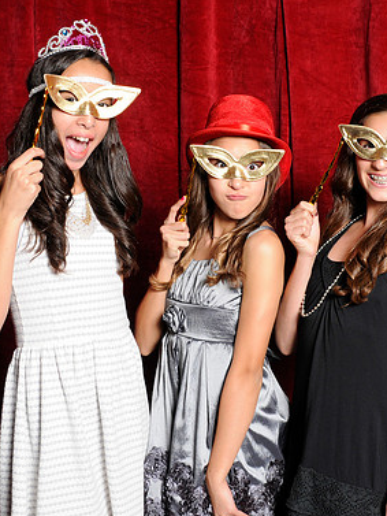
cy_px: 259
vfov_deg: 31.2
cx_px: 256
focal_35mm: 62
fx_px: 924
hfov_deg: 23.6
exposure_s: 1/60
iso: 400
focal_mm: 28
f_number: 8
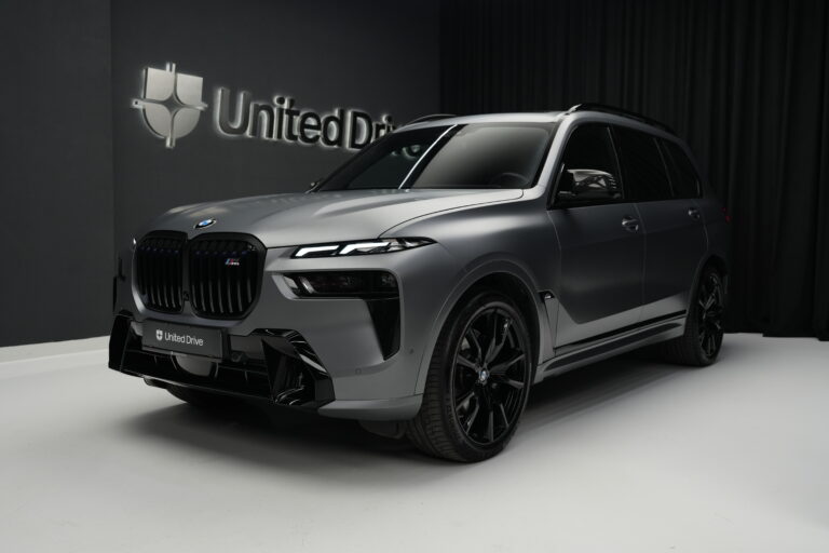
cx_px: 414
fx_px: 806
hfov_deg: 54.4
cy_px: 276
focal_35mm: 35
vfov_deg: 37.9
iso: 800
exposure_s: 1/60
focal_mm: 35
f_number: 4
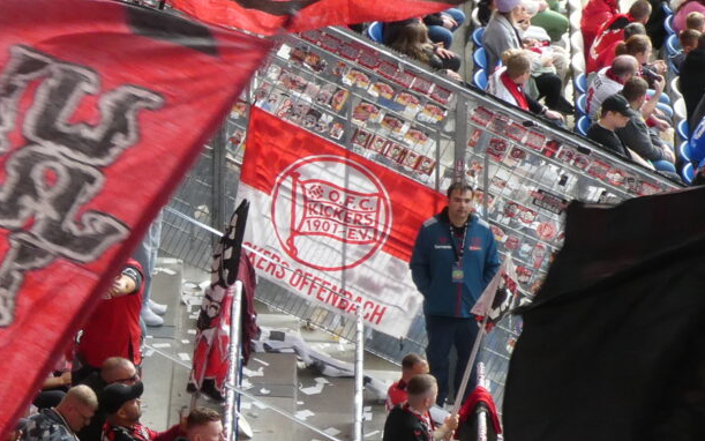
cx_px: -123
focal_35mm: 294
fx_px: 5649
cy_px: 9
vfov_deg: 4.5
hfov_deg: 7.1
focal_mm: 19
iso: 250
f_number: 5.1
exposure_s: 1/125
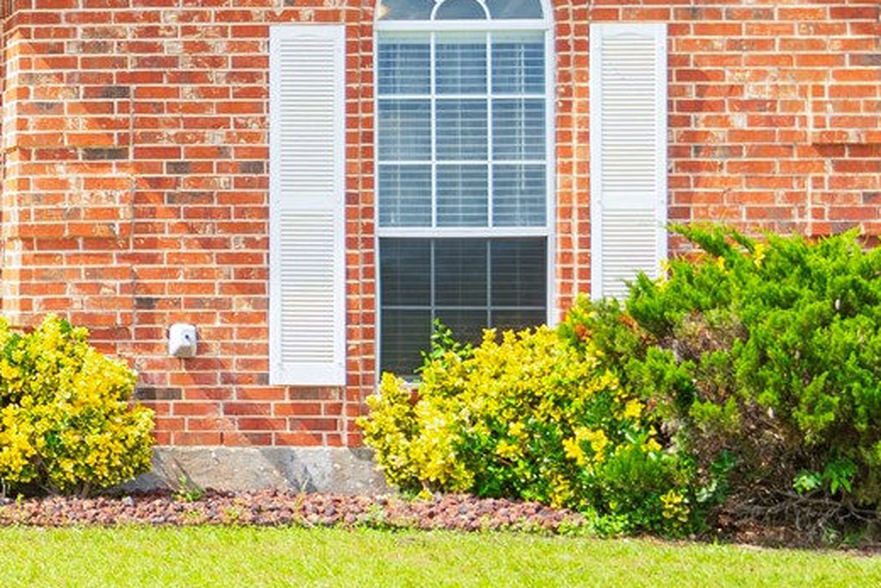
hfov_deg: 12.9
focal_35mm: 146
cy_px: 205
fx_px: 3574
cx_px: -632
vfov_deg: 9.4
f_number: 7.1
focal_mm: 35
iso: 100
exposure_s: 1/160
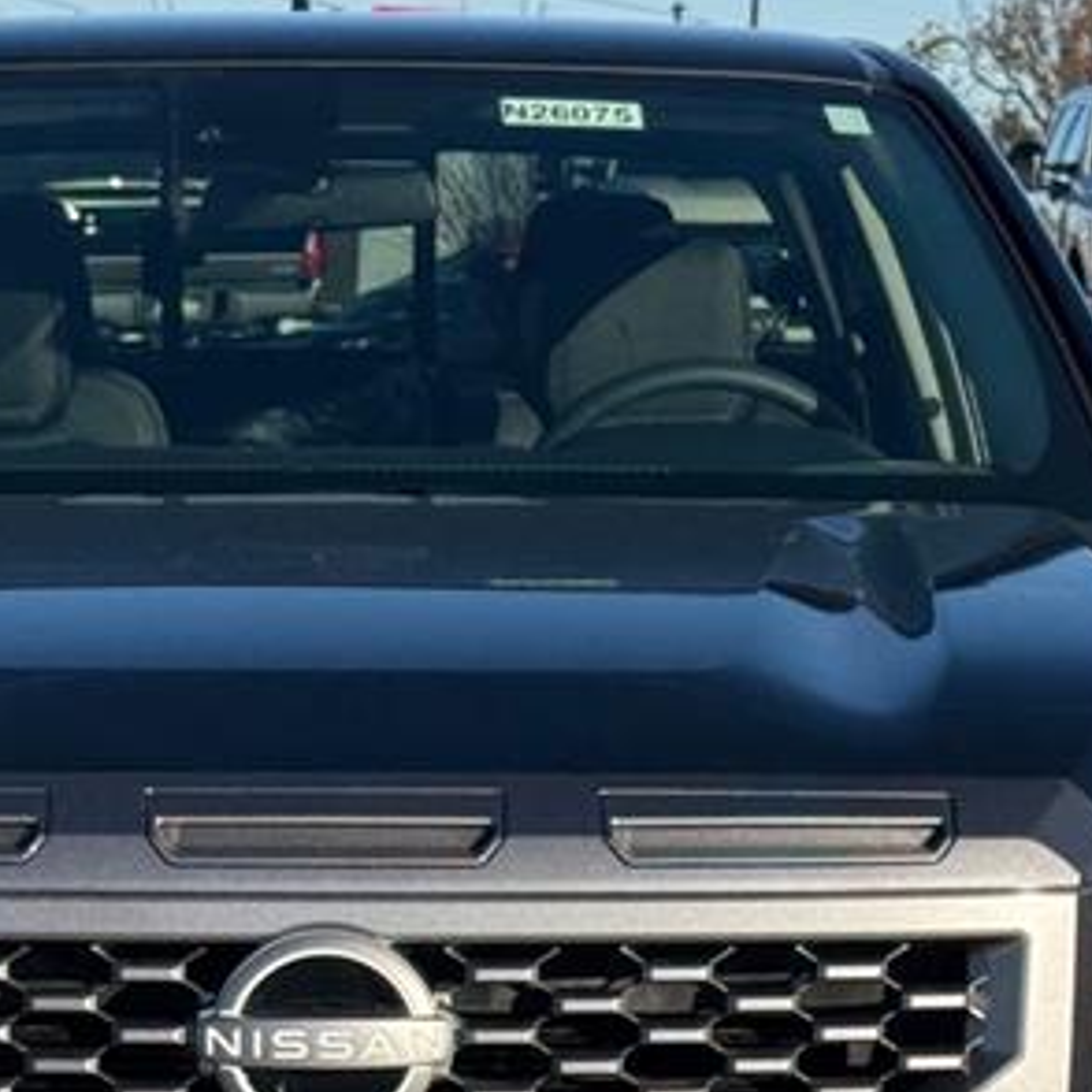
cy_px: 992
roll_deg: -1.4
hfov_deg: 11.8
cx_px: 371
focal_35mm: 148
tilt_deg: -9.5
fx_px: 5282
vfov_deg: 11.7
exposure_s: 1/3096
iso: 64
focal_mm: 6.76
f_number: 1.78
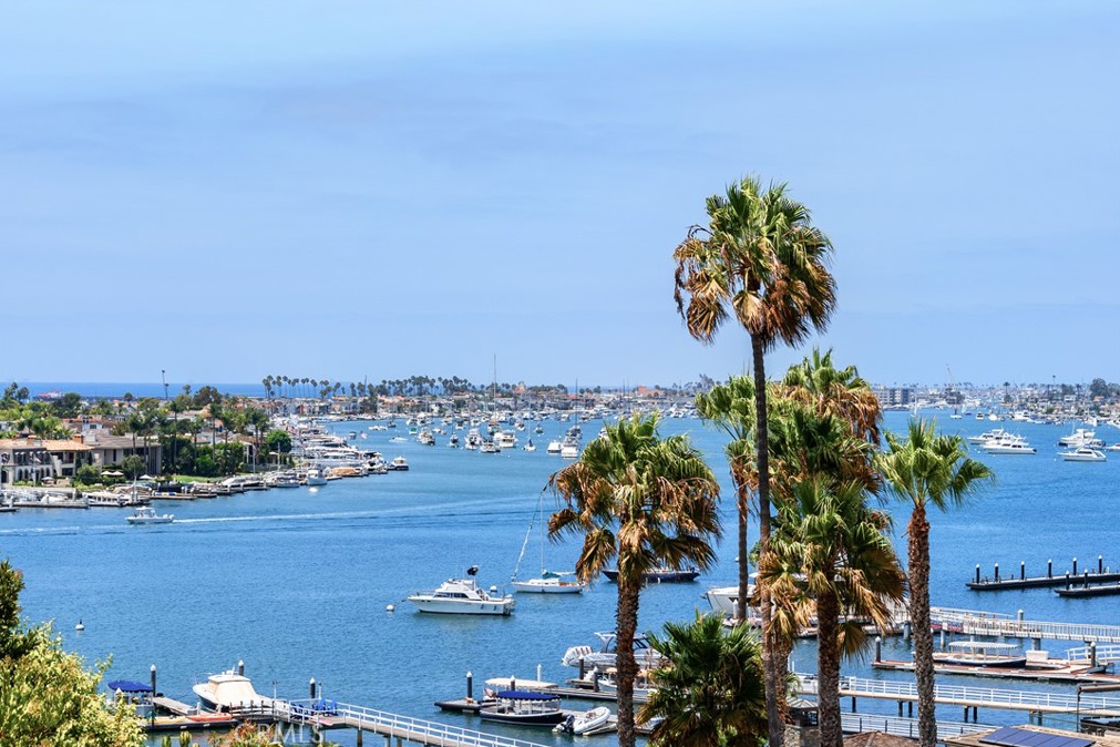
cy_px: 371
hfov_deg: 26.7
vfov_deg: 17.9
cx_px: 556
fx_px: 2364
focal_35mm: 76
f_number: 9
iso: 40
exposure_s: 1/80
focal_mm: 75
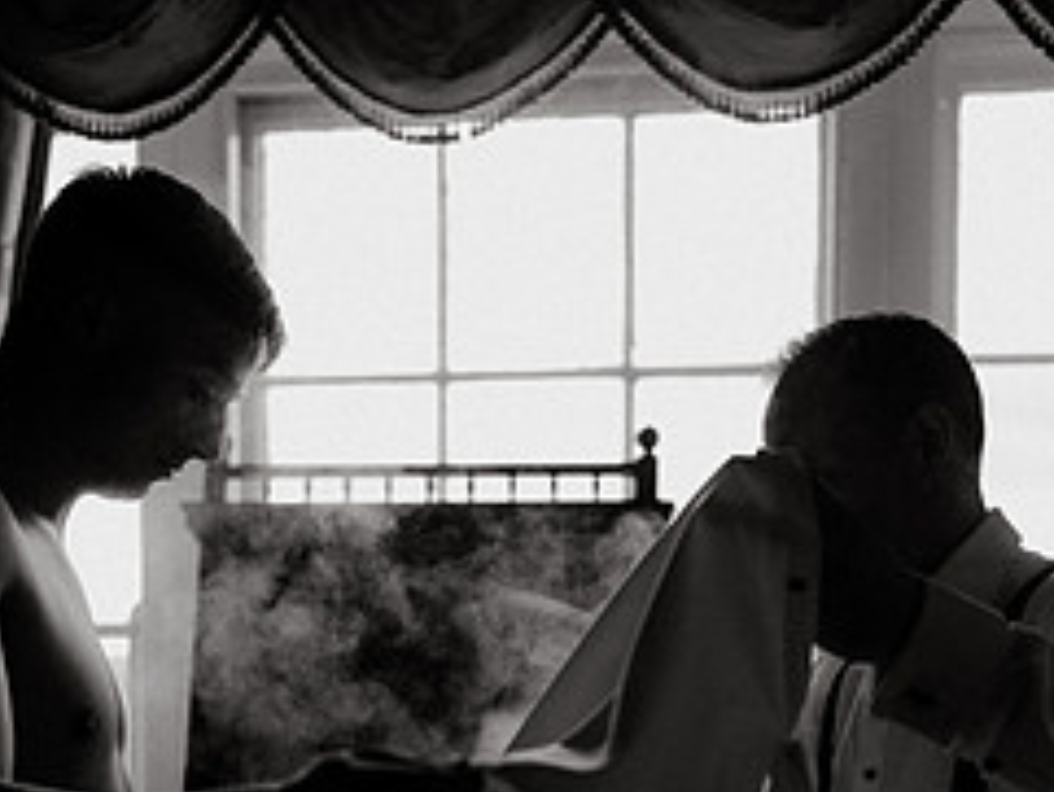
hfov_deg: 33.2
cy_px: 764
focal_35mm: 58
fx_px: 1767
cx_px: 535
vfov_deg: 24.3
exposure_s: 1/250
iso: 100
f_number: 1.4
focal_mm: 24
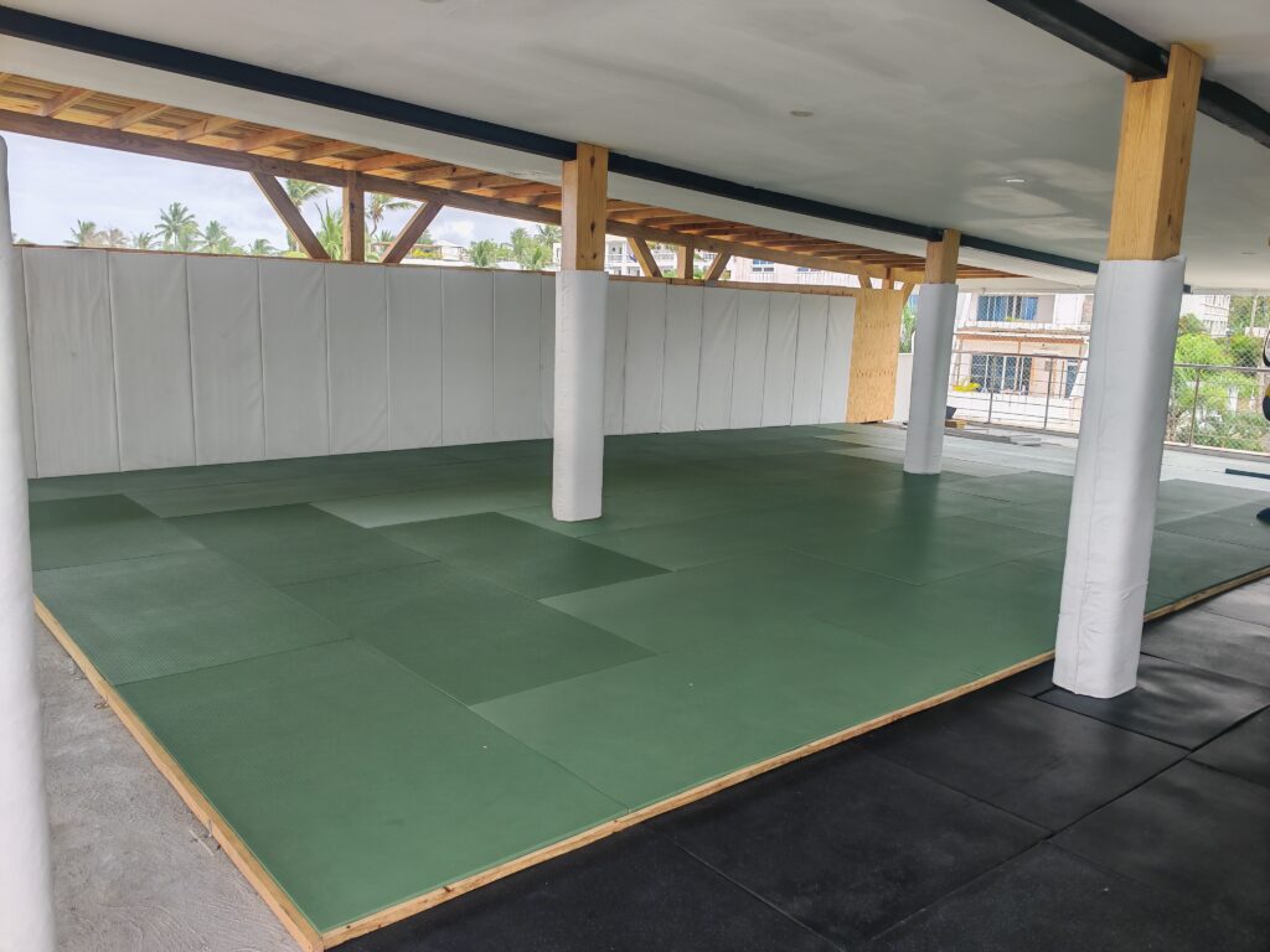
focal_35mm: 27
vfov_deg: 51.4
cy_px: 476
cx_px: 635
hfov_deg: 65.3
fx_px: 991
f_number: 2
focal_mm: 6.83
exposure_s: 1/380
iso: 50
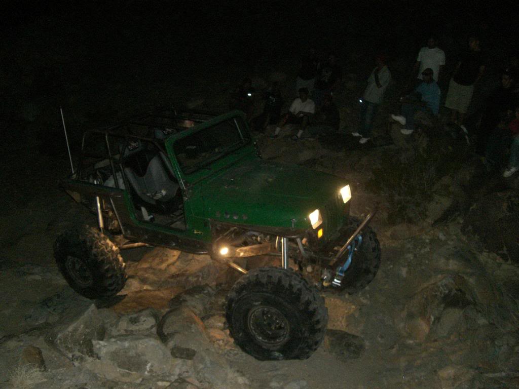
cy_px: 194
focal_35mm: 38
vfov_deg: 37.7
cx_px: 260
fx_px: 570
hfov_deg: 49.0
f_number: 2.7
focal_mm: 6.2
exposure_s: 1/60
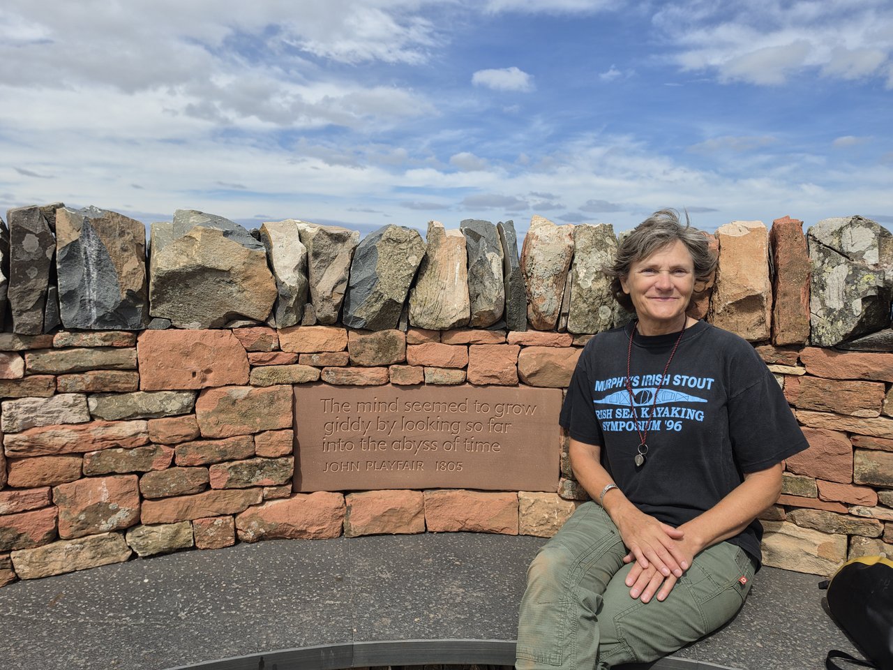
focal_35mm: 23
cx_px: 446
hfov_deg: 73.9
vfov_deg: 58.9
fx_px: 593
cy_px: 335
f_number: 1.4
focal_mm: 6.5
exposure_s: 1/7939
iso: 50
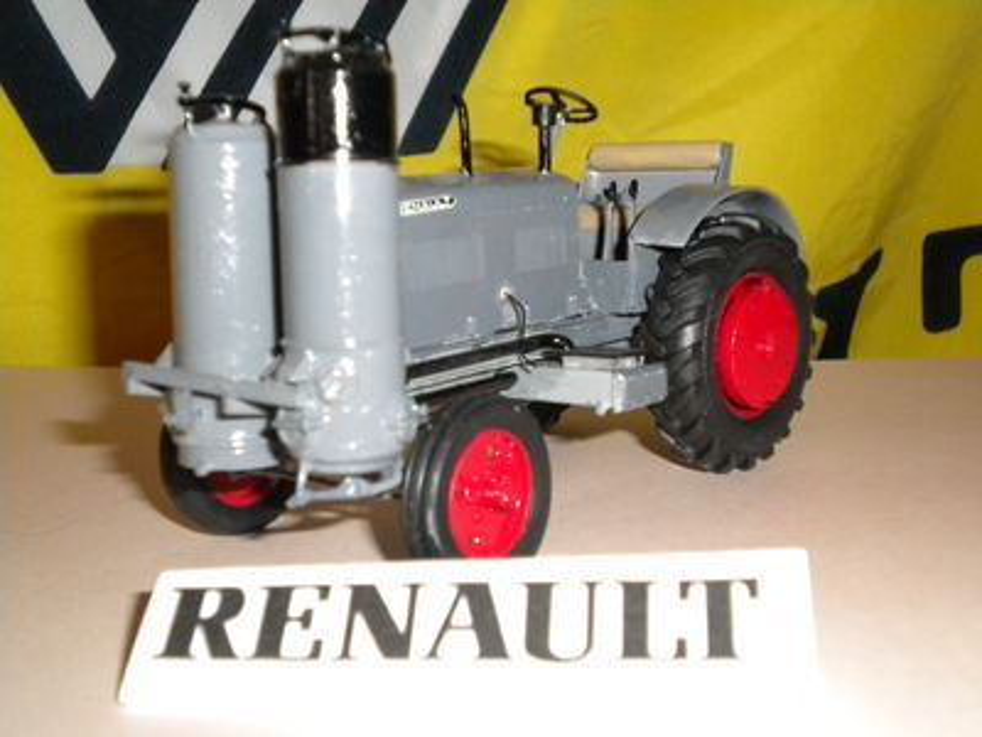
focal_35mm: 52
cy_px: 368
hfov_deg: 36.8
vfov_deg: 28.0
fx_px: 1475
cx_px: 491
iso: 400
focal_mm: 9.3
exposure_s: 1/30
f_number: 3.9
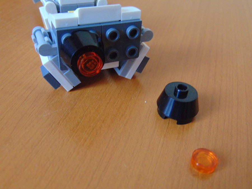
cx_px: 126
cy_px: 94
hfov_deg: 52.6
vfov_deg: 40.7
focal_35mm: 35
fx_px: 255
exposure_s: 1/30
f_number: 3.2
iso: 250
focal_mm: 6.3
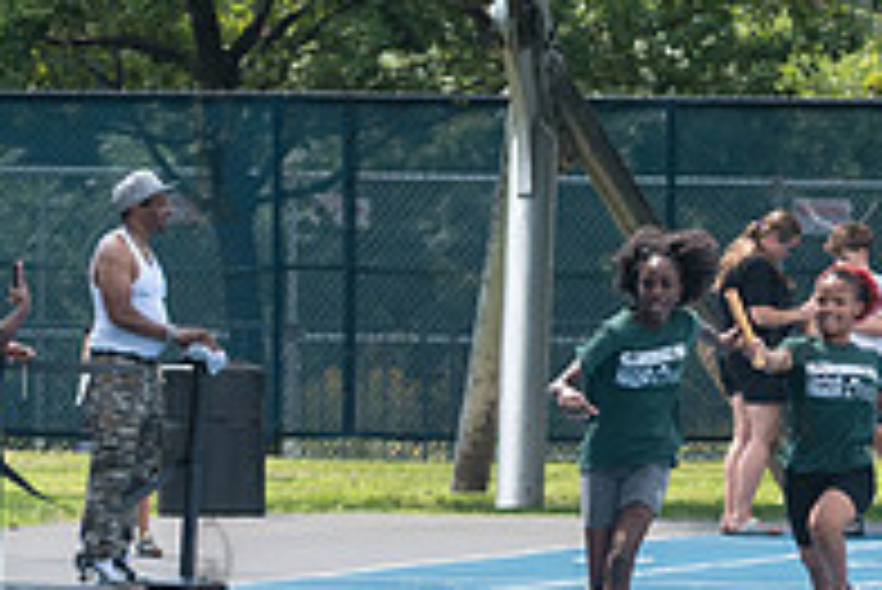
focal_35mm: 847
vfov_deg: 1.6
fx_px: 20766
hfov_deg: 2.4
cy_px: 481
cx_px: 725
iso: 160
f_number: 5
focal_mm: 200
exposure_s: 1/800
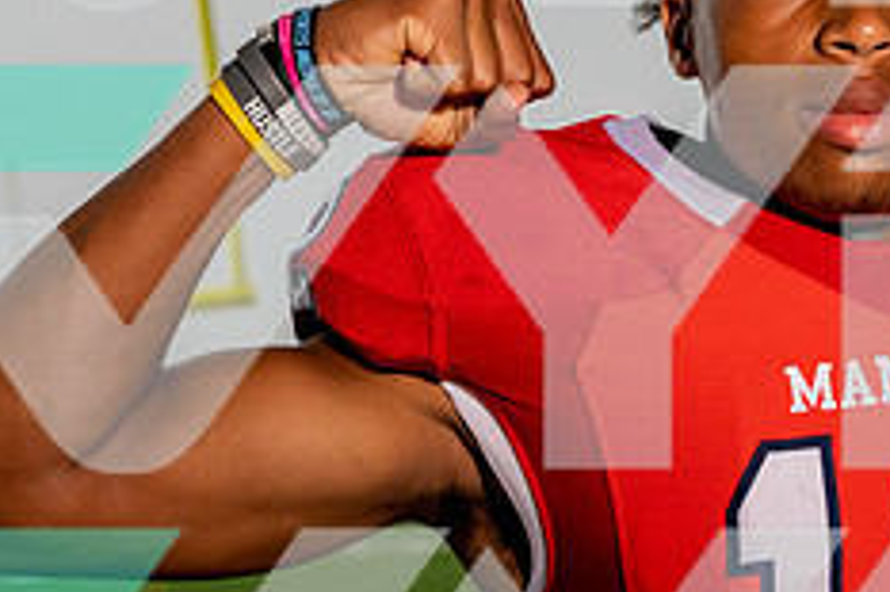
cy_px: 269
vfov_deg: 9.3
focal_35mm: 147
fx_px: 3631
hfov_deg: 13.9
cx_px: 768
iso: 1000
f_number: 6.3
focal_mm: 59
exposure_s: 1/1600
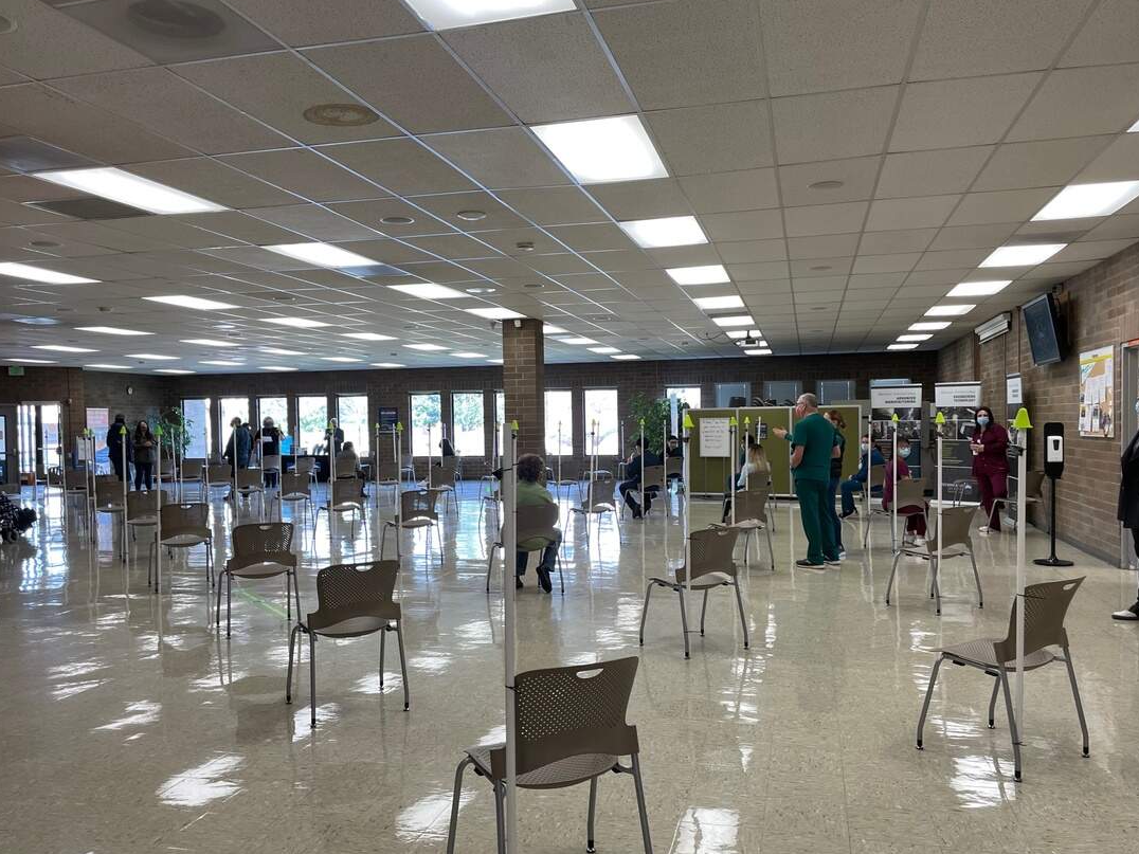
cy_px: 459
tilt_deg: -0.5
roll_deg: +0.1
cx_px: 561
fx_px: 954
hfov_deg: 61.7
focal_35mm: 29
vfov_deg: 48.2
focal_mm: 4.2
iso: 64
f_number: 1.6
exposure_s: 1/60
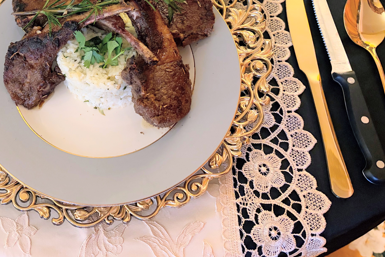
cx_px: 104
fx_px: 449
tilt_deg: -60.0
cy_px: 40
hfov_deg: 45.1
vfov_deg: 30.8
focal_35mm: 42
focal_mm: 5.96
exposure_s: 1/30
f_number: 1.6
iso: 640
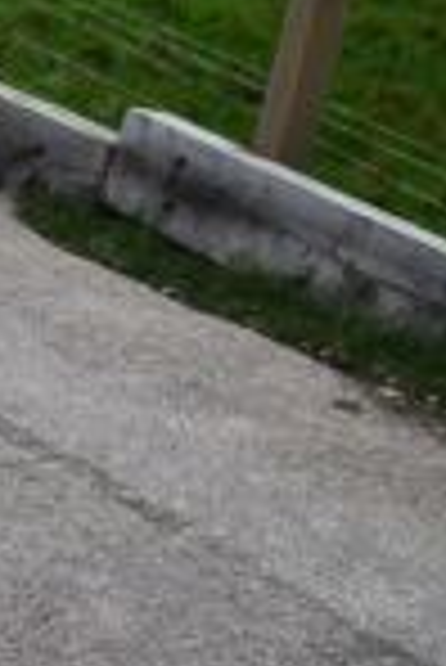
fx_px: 2632
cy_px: 178
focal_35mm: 142
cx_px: -883
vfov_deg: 14.4
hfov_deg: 8.2
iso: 200
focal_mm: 22
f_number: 13
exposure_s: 1/30
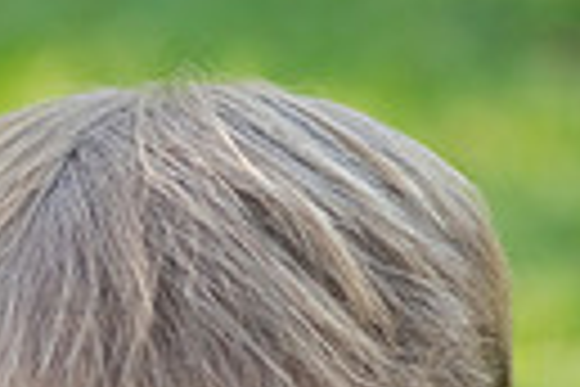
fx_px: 5606
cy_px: 896
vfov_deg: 3.9
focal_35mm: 348
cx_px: 144
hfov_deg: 5.9
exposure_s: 1/320
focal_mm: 100
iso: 800
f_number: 5
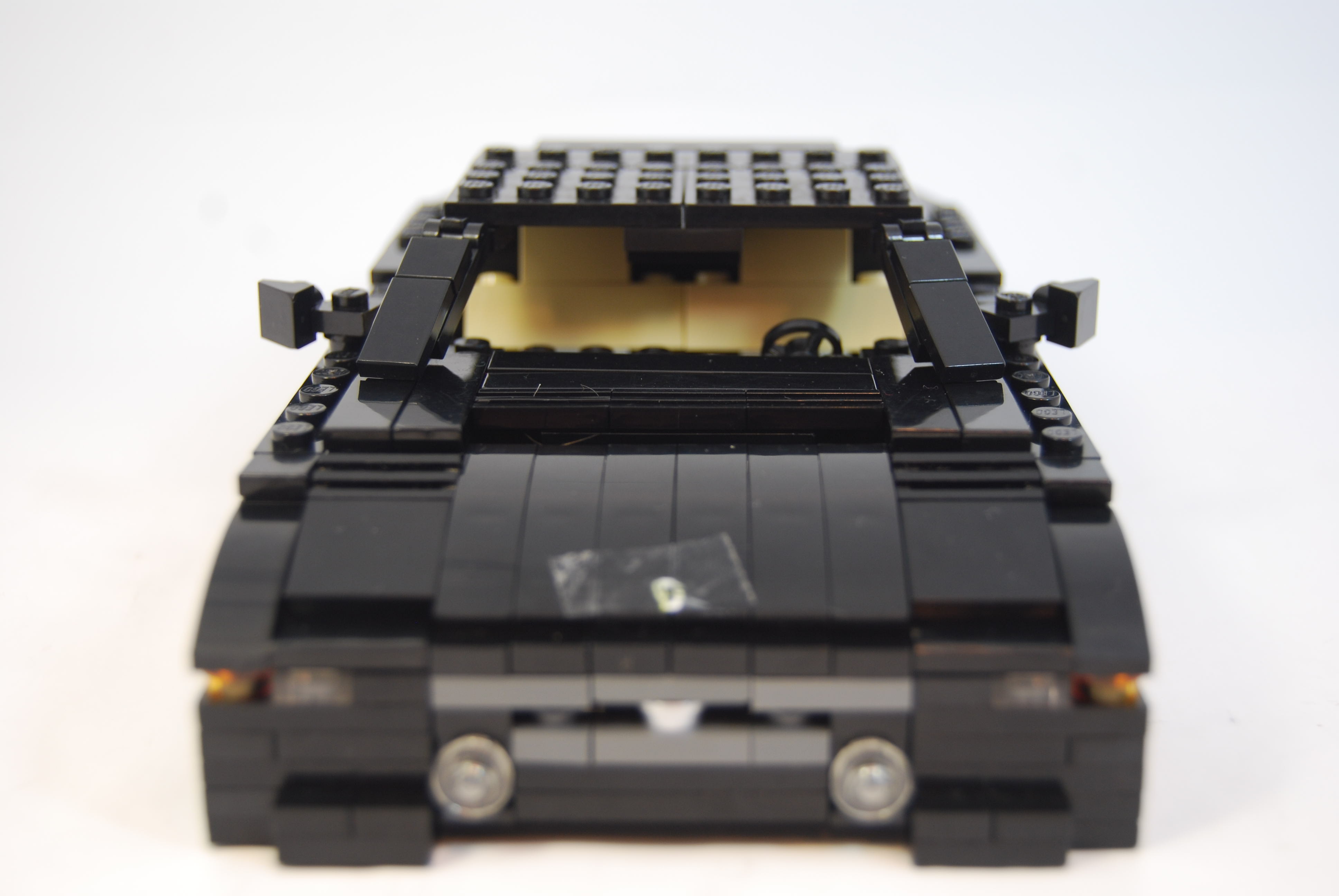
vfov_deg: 23.8
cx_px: 670
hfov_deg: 35.0
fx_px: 2123
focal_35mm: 57
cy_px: 448
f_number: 4.8
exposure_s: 1/60
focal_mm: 38
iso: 200
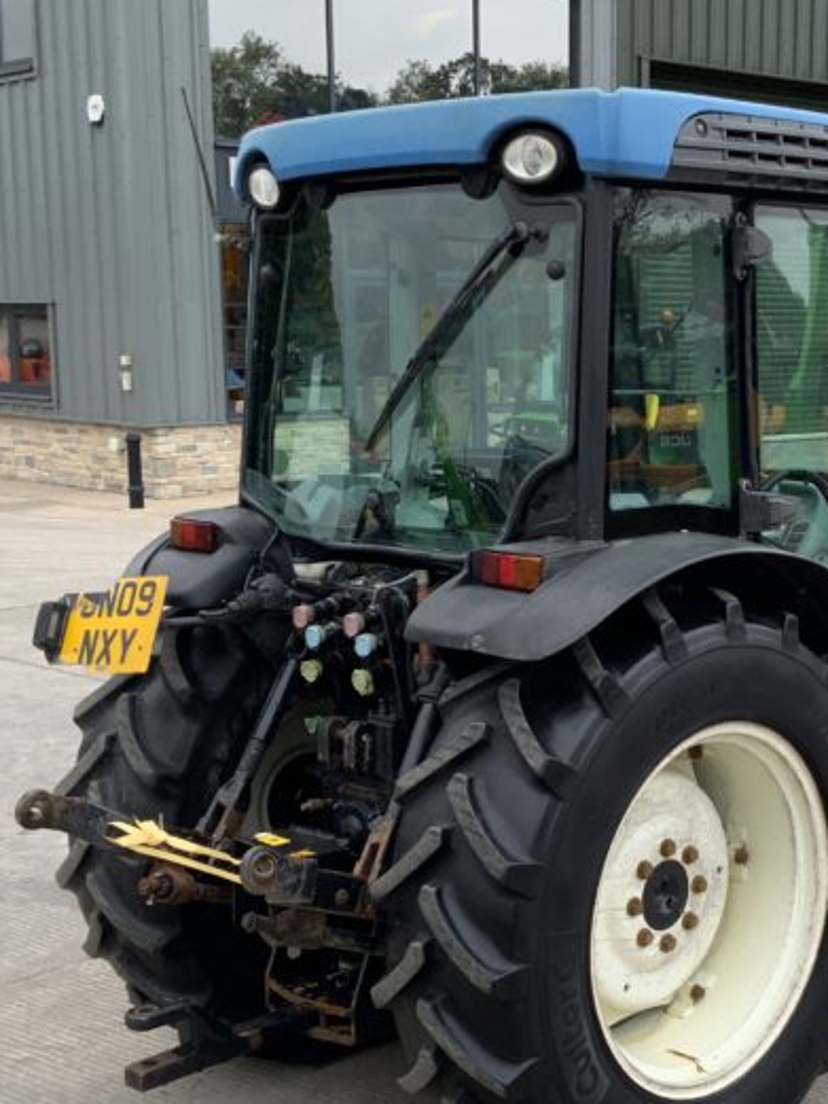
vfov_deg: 33.7
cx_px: 623
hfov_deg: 25.4
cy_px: 634
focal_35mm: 57
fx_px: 1817
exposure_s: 1/122
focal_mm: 3
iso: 25
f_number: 1.8
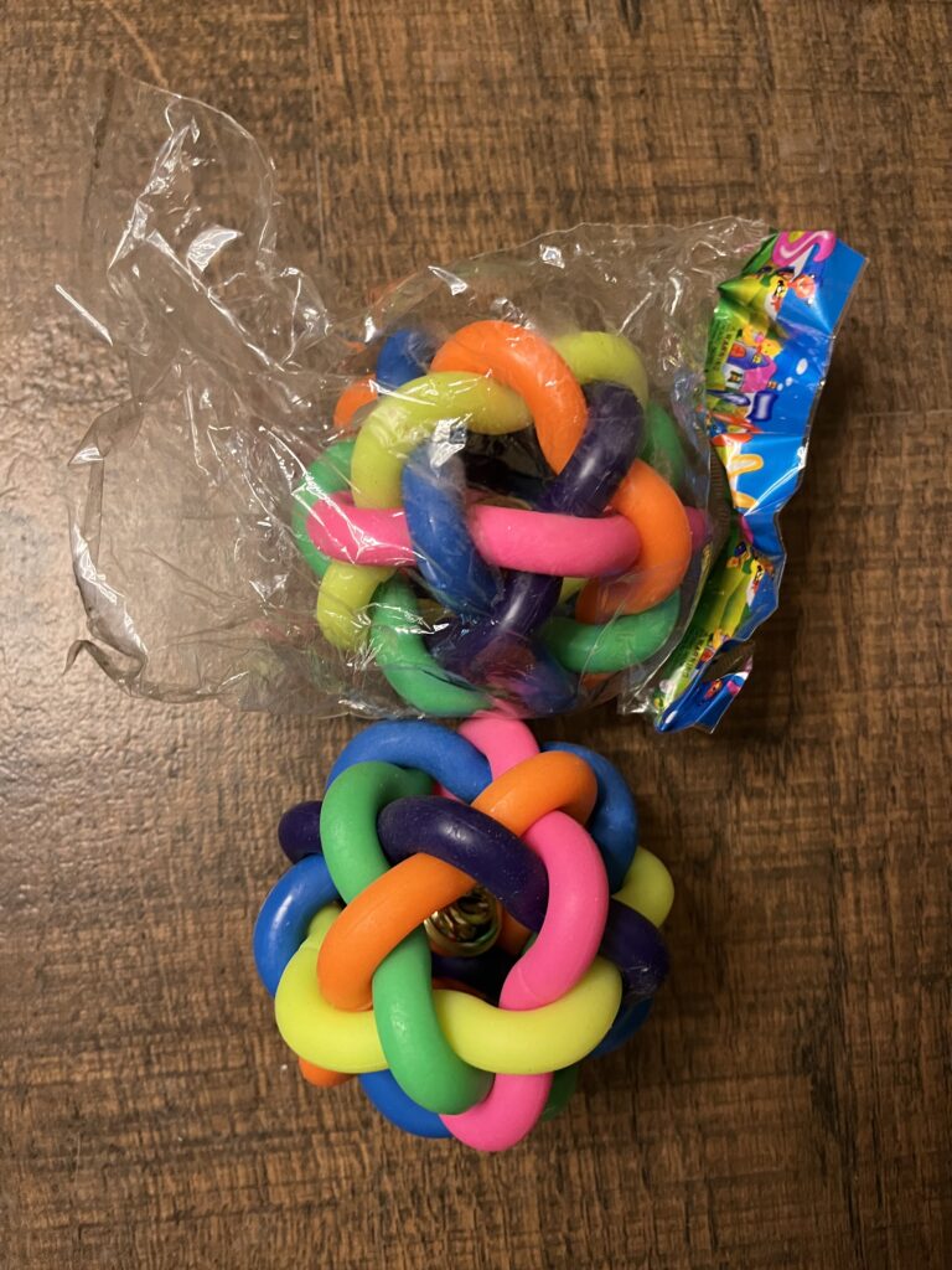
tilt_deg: -84.3
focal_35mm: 26
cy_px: 635
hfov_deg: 53.1
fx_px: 953
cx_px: 476
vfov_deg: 67.3
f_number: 1.6
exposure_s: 1/33
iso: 400
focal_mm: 5.1
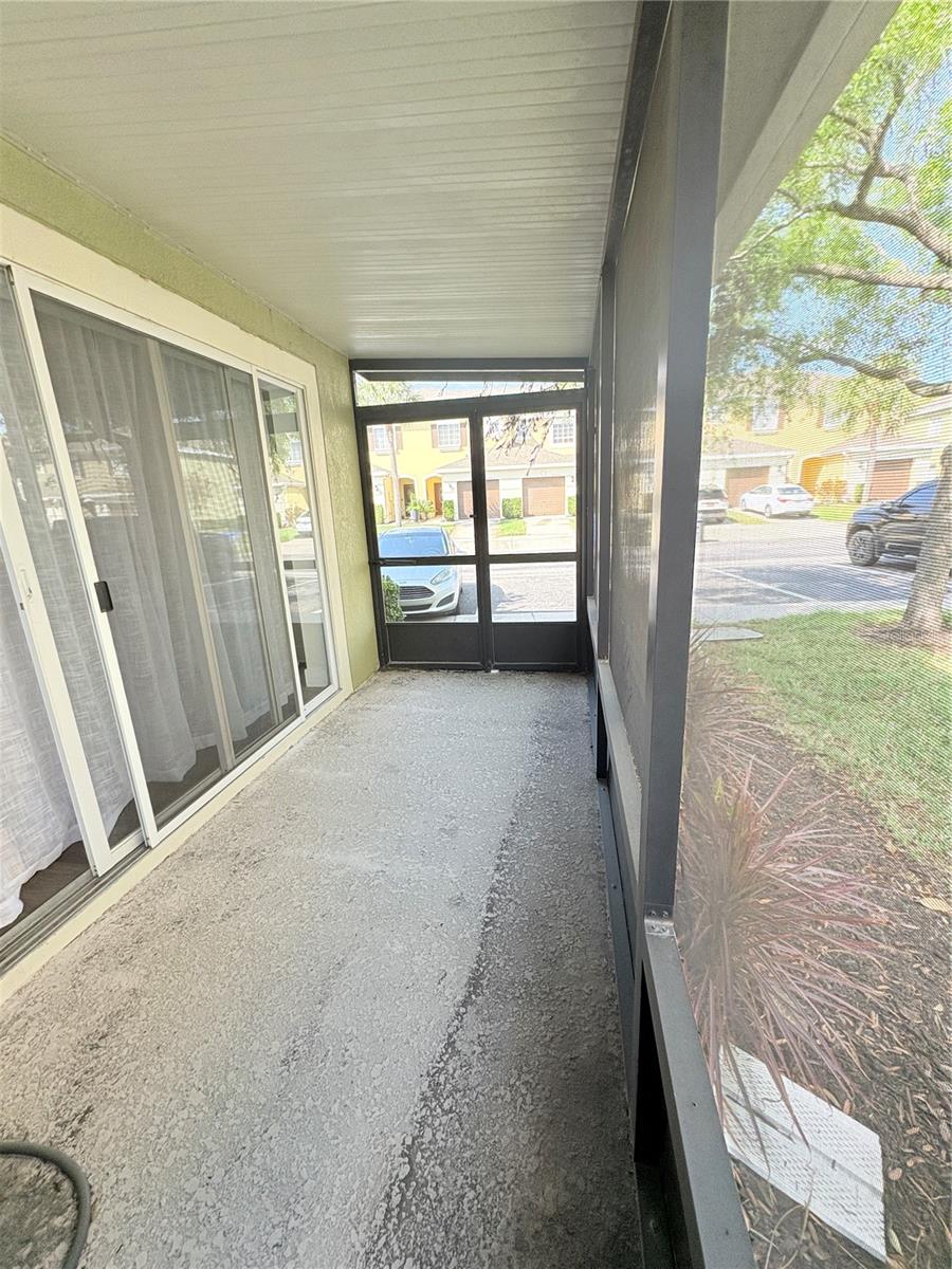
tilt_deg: -15.0
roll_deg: +1.6
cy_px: 634
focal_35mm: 14
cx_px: 476
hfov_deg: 85.7
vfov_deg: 102.1
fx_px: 513
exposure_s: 1/154
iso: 64
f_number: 2.2
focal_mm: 2.22
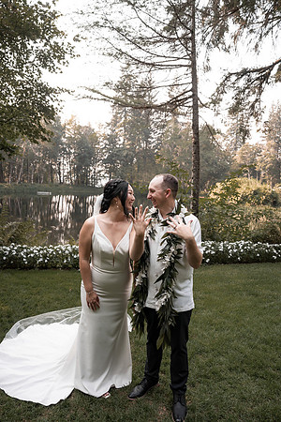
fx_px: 281
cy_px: 211
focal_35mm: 24
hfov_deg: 53.1
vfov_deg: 73.7
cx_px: 140
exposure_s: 1/320
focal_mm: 24
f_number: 3.5
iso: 200
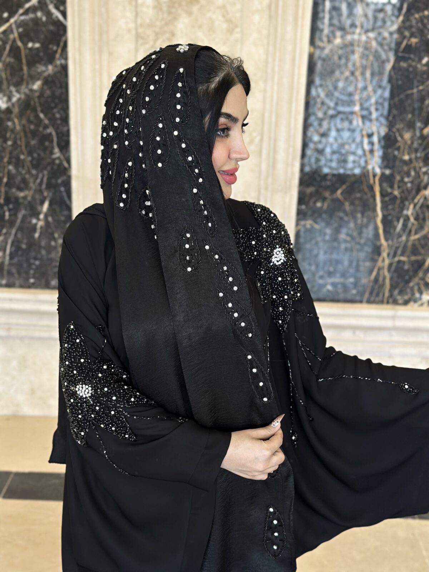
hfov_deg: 30.3
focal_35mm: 48
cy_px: 286
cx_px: 214
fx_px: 793
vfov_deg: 39.7
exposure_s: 1/50
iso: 125
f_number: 1.78
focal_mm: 6.86
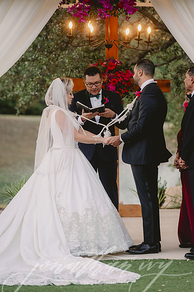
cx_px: 97
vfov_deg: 10.3
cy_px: 146
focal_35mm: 200
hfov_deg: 6.9
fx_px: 1620
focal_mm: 200
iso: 800
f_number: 2.8
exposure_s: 1/400
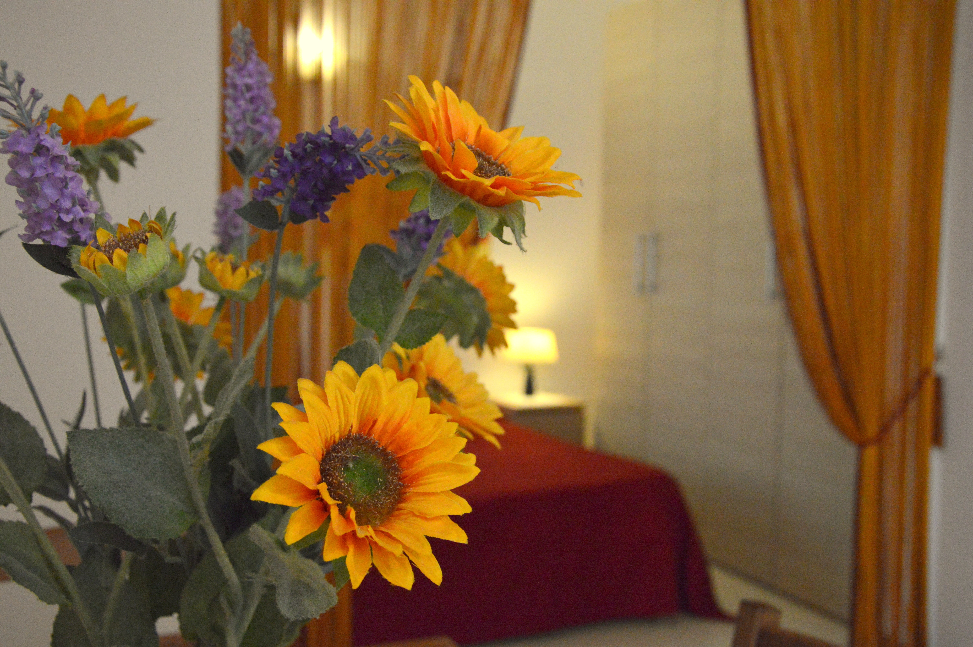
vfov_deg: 35.4
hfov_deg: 51.3
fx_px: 1013
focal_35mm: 38
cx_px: 486
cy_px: 324
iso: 2200
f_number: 5
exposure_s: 1/125
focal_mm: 25
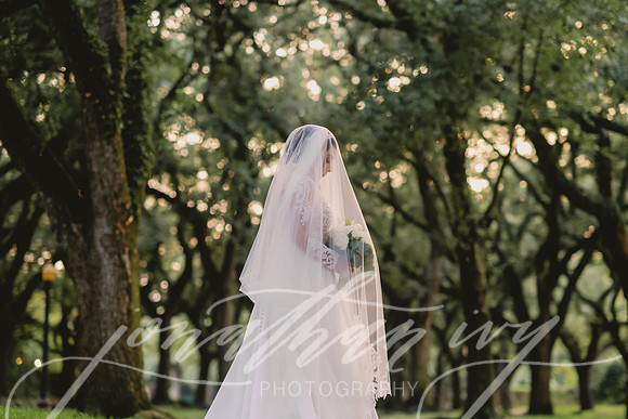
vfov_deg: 15.2
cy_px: 197
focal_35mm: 90
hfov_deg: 22.6
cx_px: 333
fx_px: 1572
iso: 1250
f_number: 2
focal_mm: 85
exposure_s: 1/320
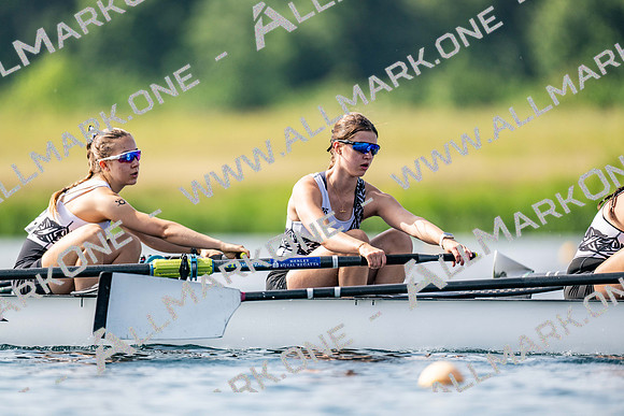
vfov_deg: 2.3
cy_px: 208
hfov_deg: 3.4
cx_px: 312
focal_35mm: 600
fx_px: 10402
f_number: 4
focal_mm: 600
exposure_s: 1/2500
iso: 220
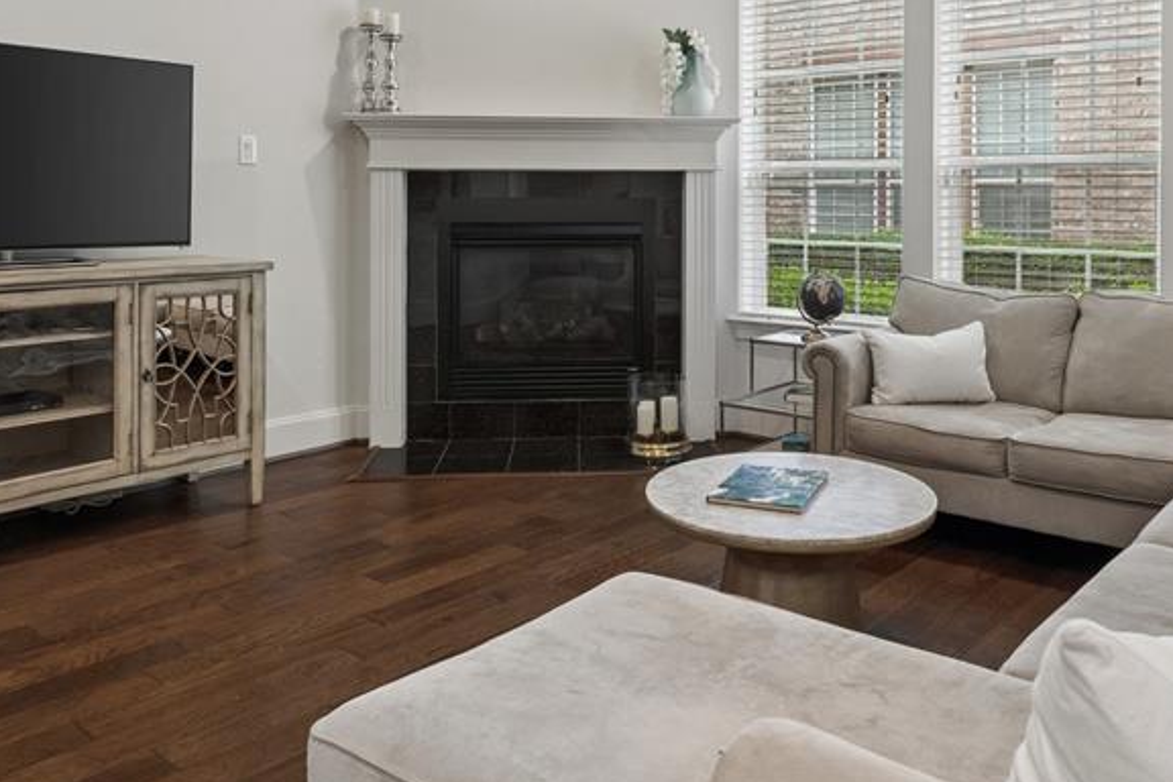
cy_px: 200
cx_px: 676
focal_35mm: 32
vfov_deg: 40.0
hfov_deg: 58.4
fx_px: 1043
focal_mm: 18
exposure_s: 1/10
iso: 400
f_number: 10
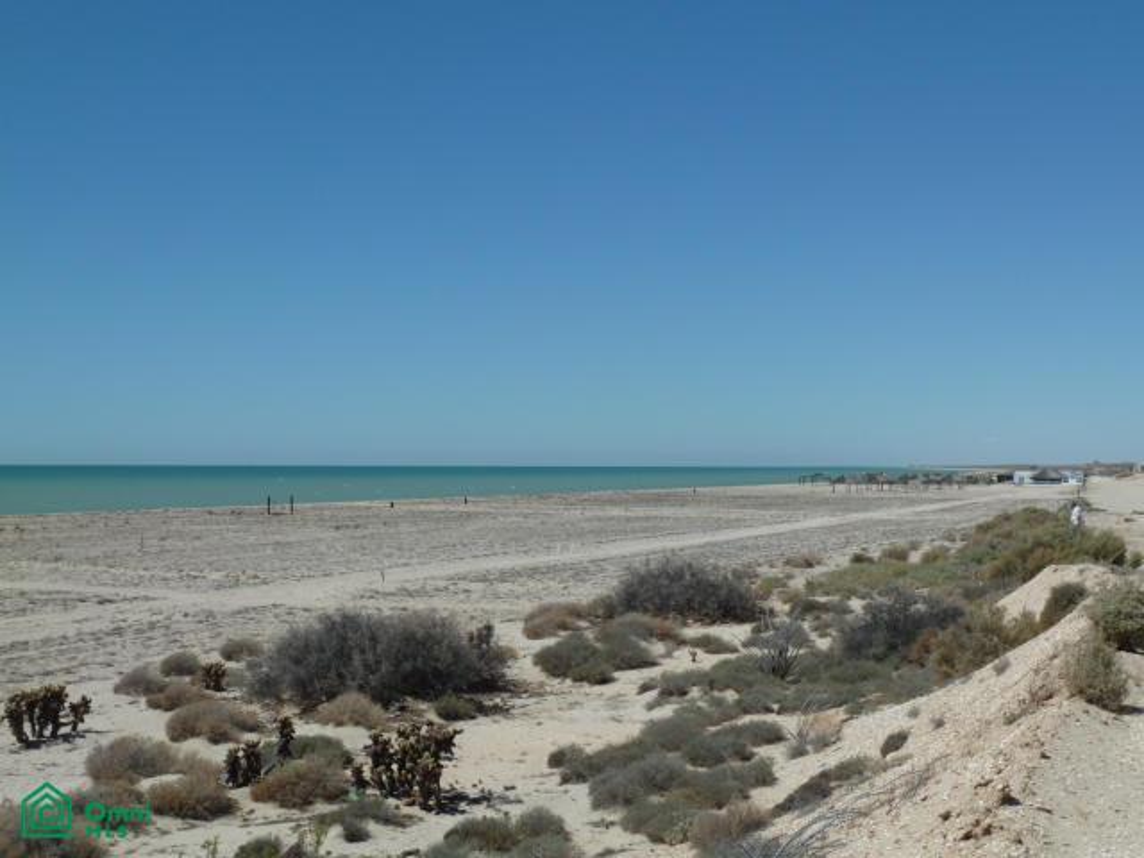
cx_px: 572
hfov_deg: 36.8
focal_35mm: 52
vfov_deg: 28.0
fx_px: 1719
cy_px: 429
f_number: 5.6
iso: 80
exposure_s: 1/800
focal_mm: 8.5
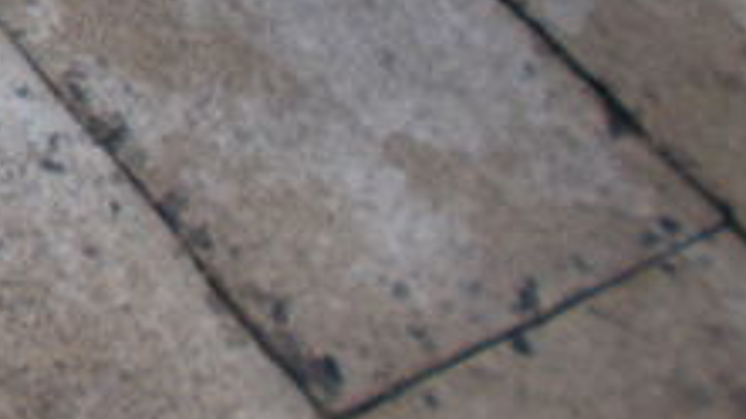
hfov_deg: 13.8
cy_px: -608
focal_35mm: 128
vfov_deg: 8.6
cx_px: -824
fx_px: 2530
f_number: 3.2
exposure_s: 1/125
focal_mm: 4.6
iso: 80
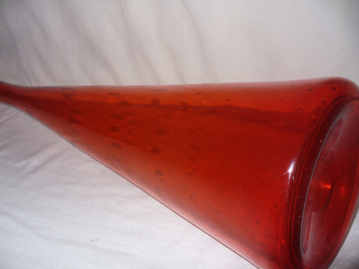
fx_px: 384
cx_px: 180
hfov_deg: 50.1
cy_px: 134
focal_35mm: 37
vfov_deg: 38.7
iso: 100
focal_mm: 6.1
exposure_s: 1/30
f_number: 2.8
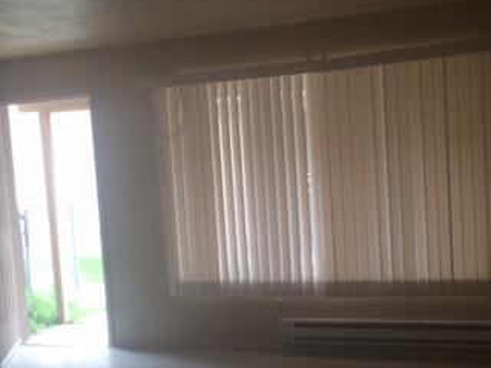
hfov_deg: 33.2
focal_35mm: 58
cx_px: 209
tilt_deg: -5.4
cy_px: 235
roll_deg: +4.4
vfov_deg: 25.1
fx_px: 823
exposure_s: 1/120
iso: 50
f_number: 2.2
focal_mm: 4.15
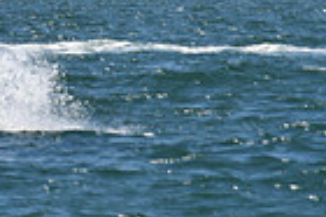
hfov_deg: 2.8
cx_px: -207
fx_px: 6748
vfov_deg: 1.8
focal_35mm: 746
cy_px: -83
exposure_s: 1/400
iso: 100
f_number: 10
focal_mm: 120
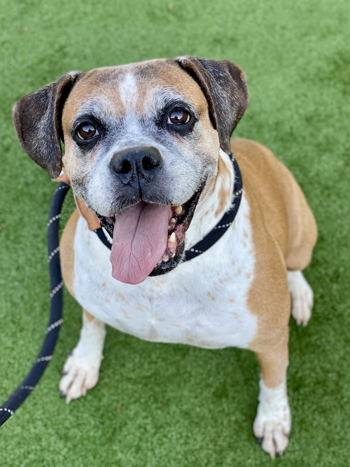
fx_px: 701
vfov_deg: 36.8
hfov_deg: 28.0
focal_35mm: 52
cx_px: 175
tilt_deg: -58.9
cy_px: 234
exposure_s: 1/122
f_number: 2
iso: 25
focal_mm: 6
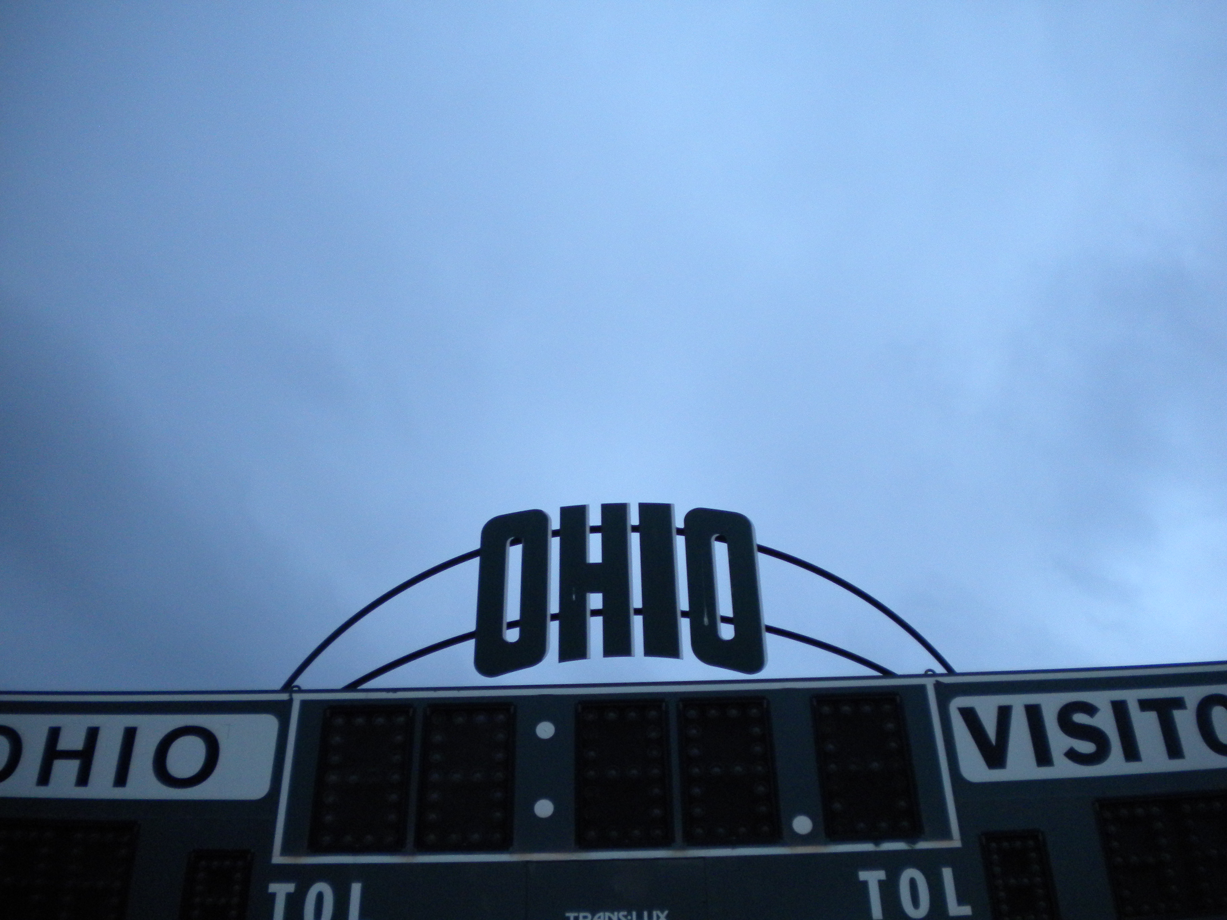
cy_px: 460
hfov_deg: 52.6
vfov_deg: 40.7
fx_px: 1241
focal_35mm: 35
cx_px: 614
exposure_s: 1/59
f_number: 3.1
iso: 295
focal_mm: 6.3
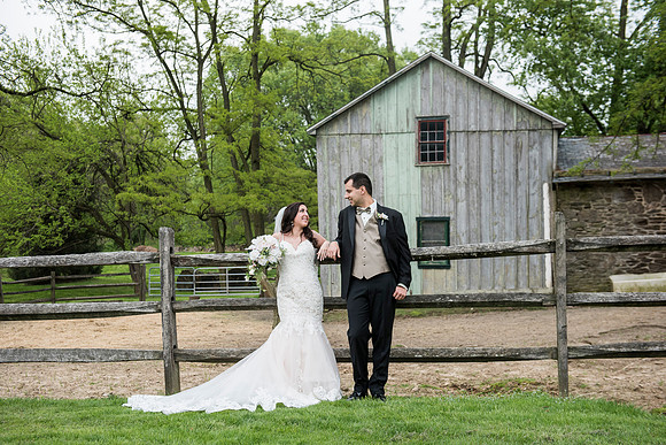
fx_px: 888
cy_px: 222
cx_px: 333
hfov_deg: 41.1
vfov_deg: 28.1
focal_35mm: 48
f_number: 4
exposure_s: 1/1250
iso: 640
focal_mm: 48
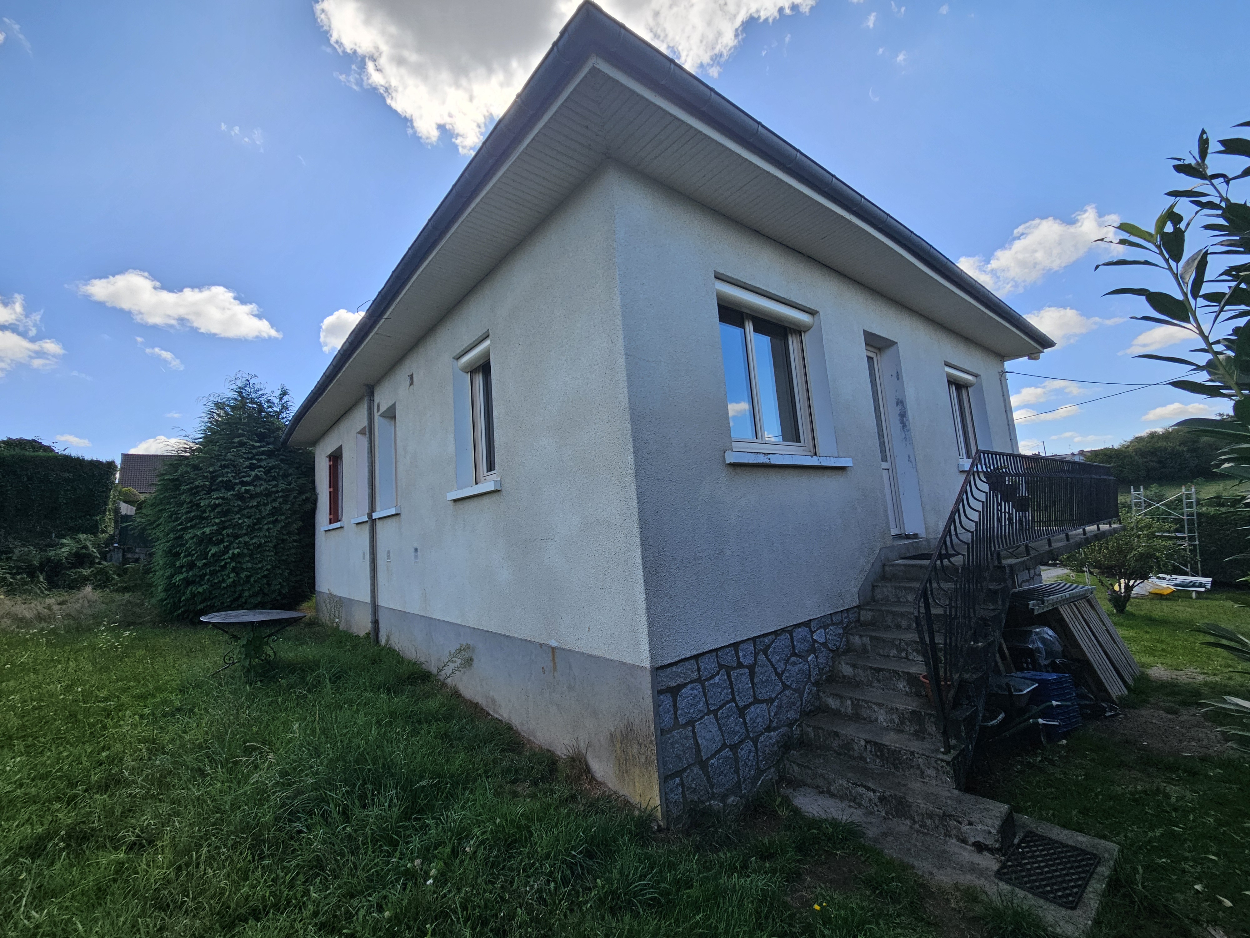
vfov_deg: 89.9
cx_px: 625
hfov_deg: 106.2
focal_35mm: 13
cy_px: 469
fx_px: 469
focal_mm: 2.2
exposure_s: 1/1293
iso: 50
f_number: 2.2
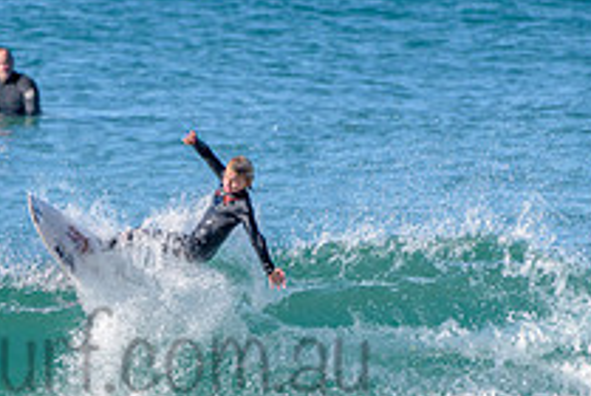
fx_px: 22802
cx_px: 71
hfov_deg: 1.5
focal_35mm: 1387
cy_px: 327
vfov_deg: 1.0
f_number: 5.6
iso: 220
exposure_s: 1/2000
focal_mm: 500
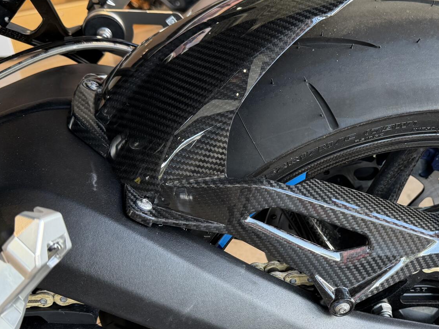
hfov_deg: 43.1
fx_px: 545
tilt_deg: -23.2
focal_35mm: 43
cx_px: 302
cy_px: 186
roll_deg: +4.8
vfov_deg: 33.6
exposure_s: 1/120
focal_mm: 6.76
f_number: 1.78
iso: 200
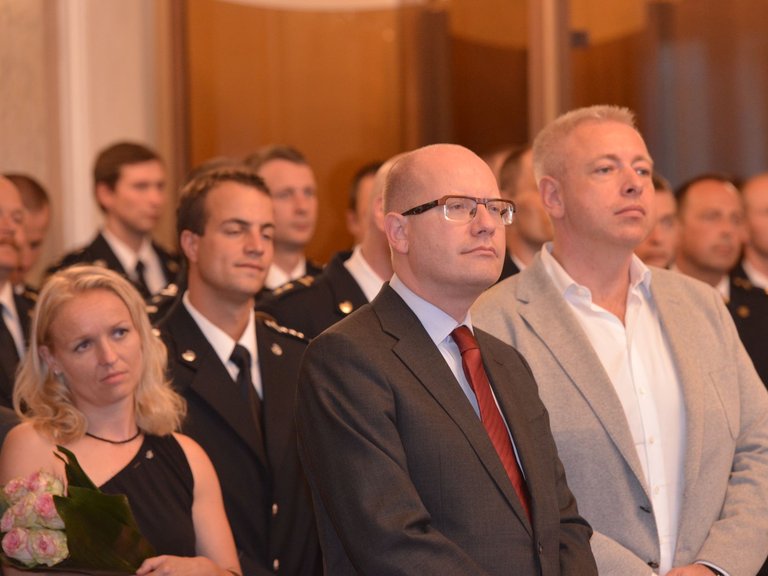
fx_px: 3484
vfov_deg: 9.5
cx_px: 424
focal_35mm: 157
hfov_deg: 12.6
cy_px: 288
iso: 3200
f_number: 5
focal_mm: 145
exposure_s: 1/60
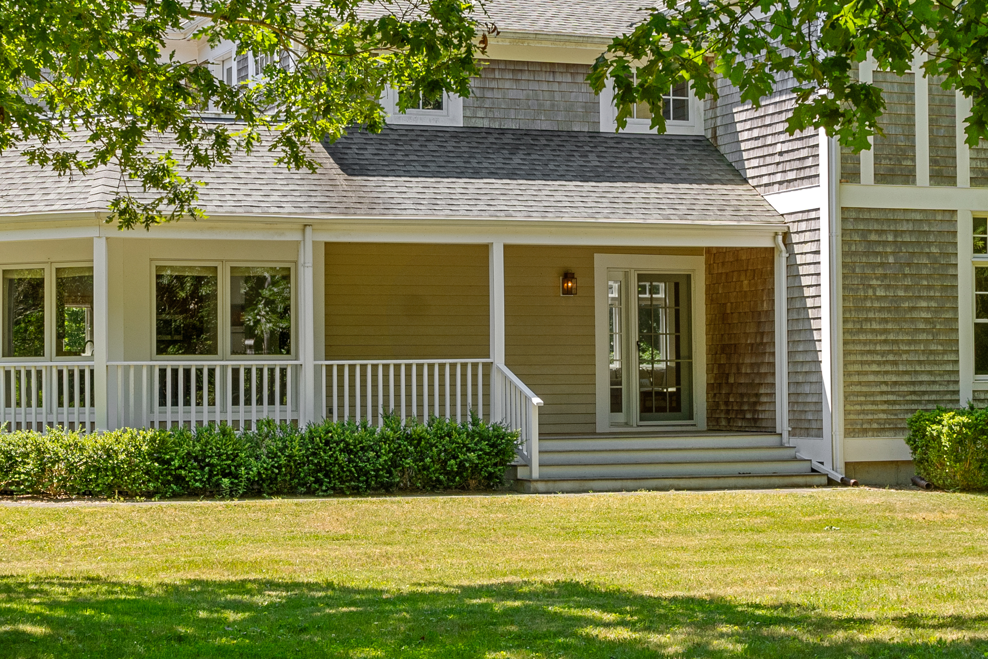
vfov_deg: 17.7
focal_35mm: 77
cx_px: 411
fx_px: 2113
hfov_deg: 26.3
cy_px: 340
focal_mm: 30
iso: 400
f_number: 9
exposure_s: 1/200
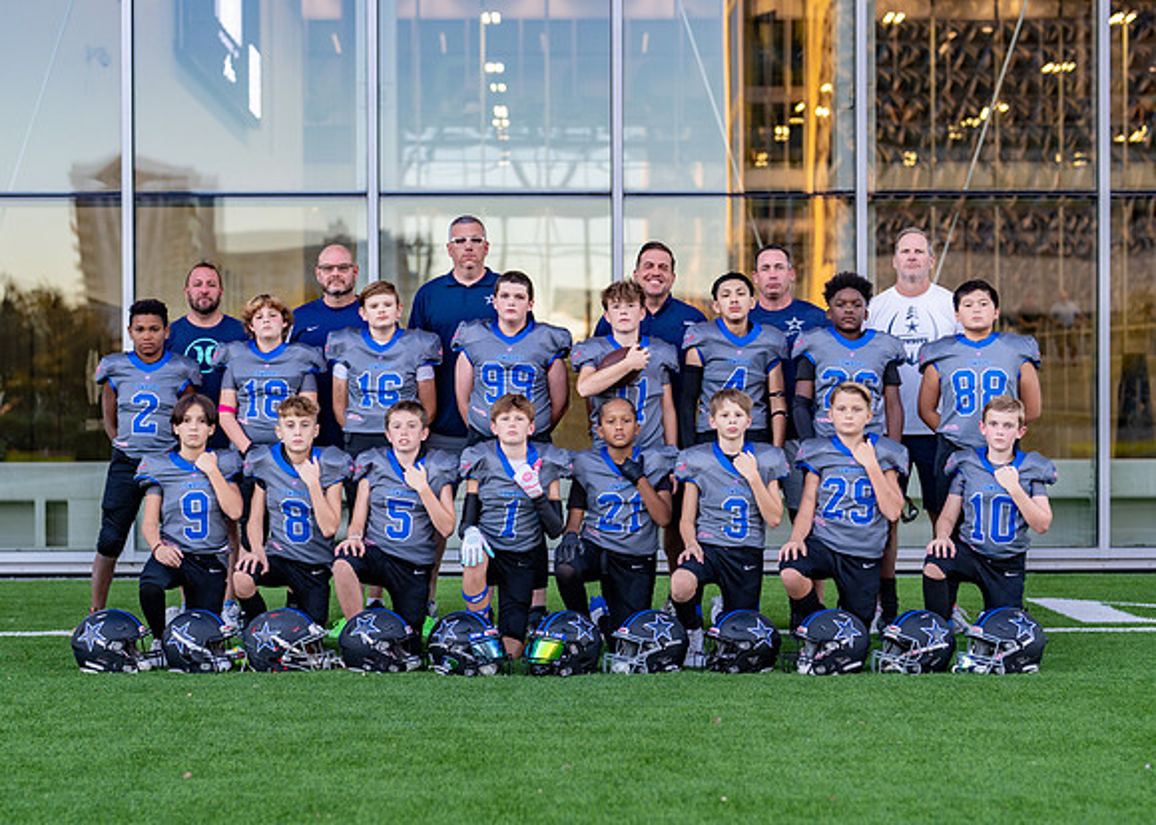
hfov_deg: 31.2
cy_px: 451
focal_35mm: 63
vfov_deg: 22.5
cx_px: 561
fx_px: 2070
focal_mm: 50
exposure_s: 1/400
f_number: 2
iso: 320
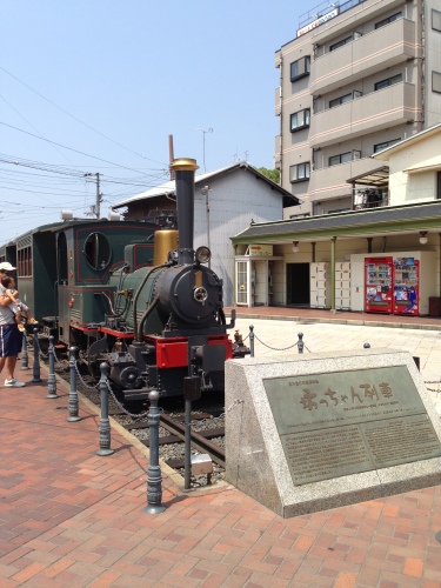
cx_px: 220
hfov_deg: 42.9
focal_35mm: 33
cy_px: 294
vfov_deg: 55.4
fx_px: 561
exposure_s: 1/1261
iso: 50
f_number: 2.4
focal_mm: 4.13
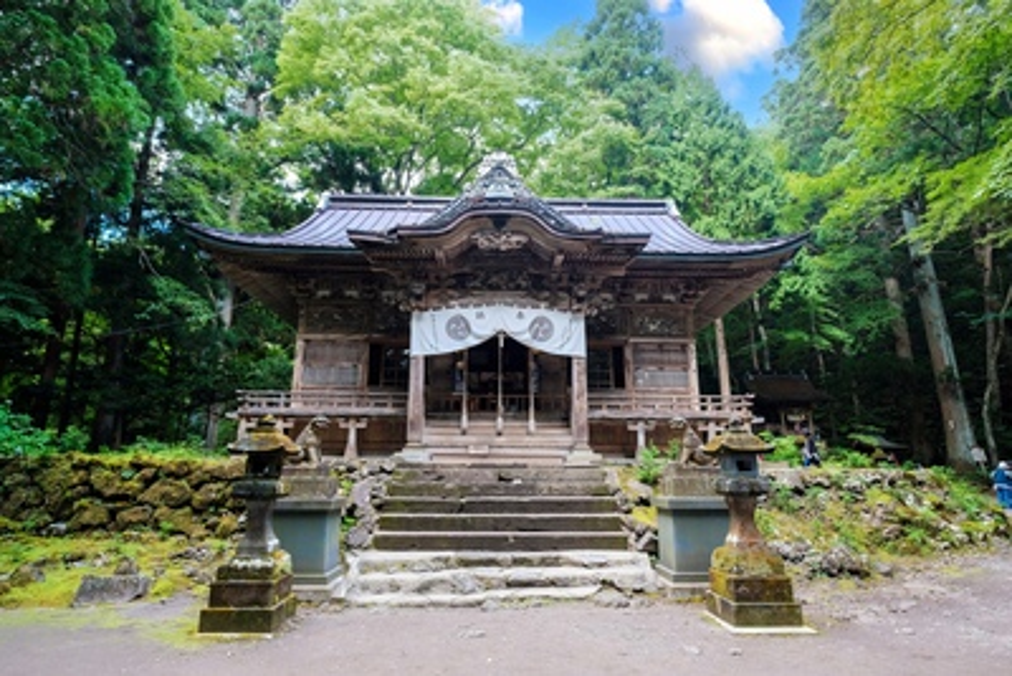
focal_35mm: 19
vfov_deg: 64.6
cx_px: 506
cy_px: 338
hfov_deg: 86.9
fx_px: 534
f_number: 4
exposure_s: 1/60
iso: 500
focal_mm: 12.6
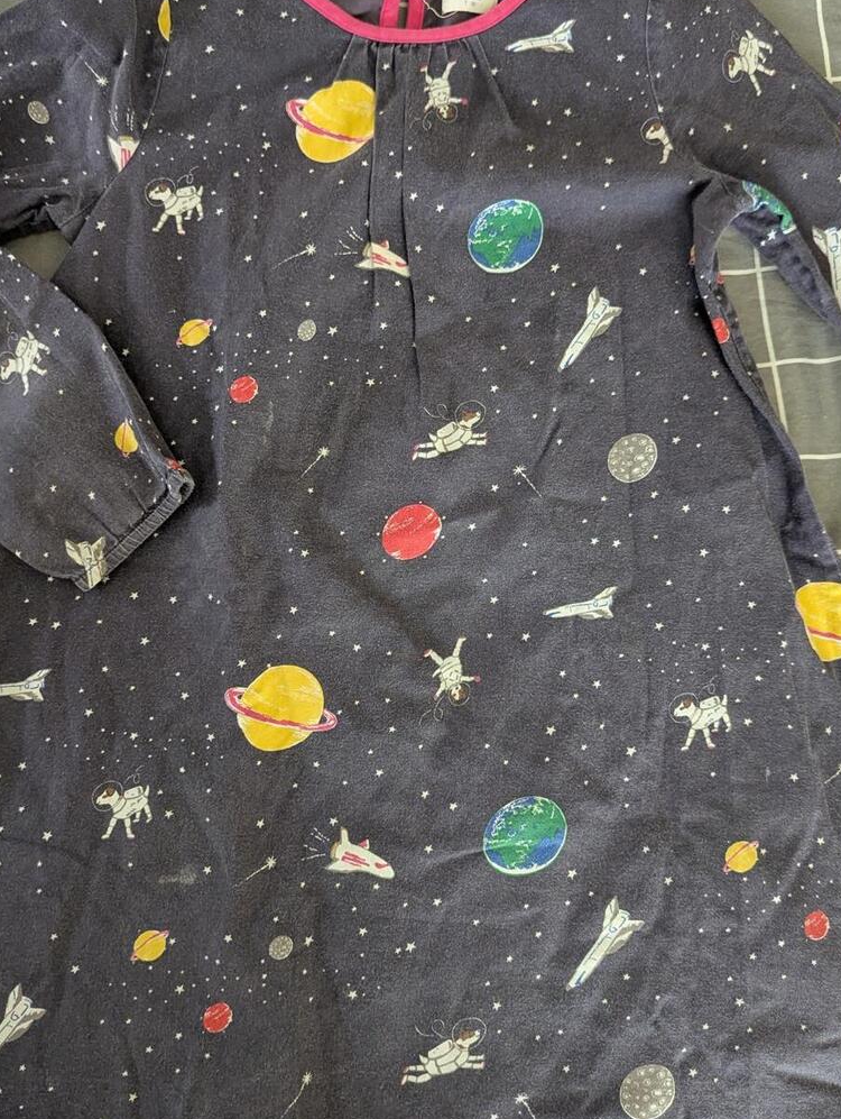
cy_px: 551
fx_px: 1035
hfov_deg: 44.2
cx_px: 375
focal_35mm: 32
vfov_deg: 56.8
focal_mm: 6.81
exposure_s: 1/198
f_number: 1.85
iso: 1476
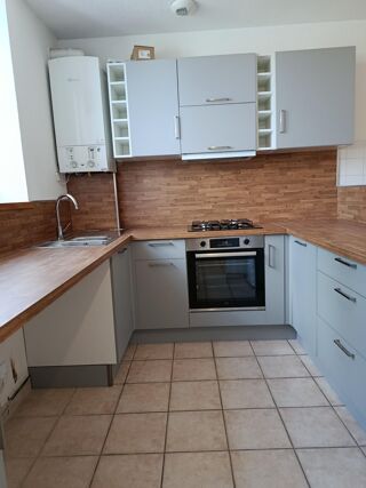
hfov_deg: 56.8
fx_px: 339
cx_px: 183
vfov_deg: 71.6
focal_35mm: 24
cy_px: 244
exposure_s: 1/100
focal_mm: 5.24
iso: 789
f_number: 1.7
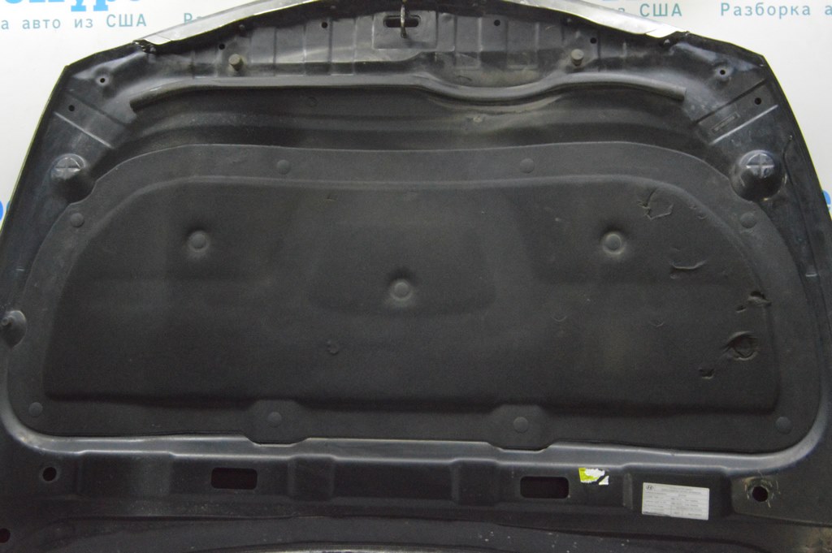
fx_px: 901
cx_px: 416
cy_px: 276
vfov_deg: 34.2
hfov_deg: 49.6
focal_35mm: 39
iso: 6400
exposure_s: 1/15
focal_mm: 26
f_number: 20
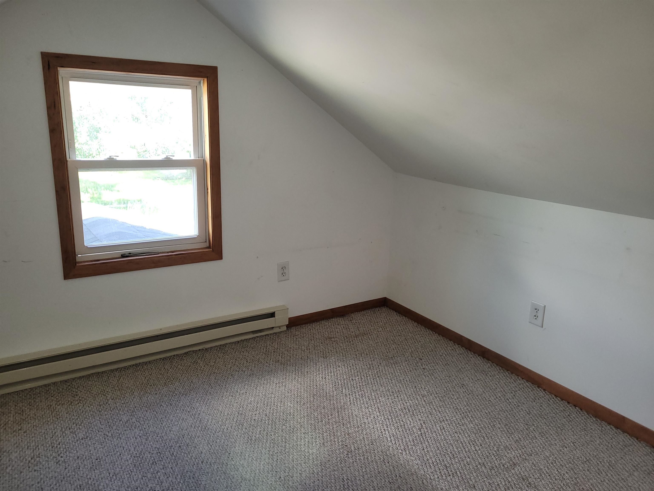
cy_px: 246
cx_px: 327
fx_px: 491
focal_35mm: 26
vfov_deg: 53.1
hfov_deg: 67.3
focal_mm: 5.4
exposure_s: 1/60
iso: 125
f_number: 1.8
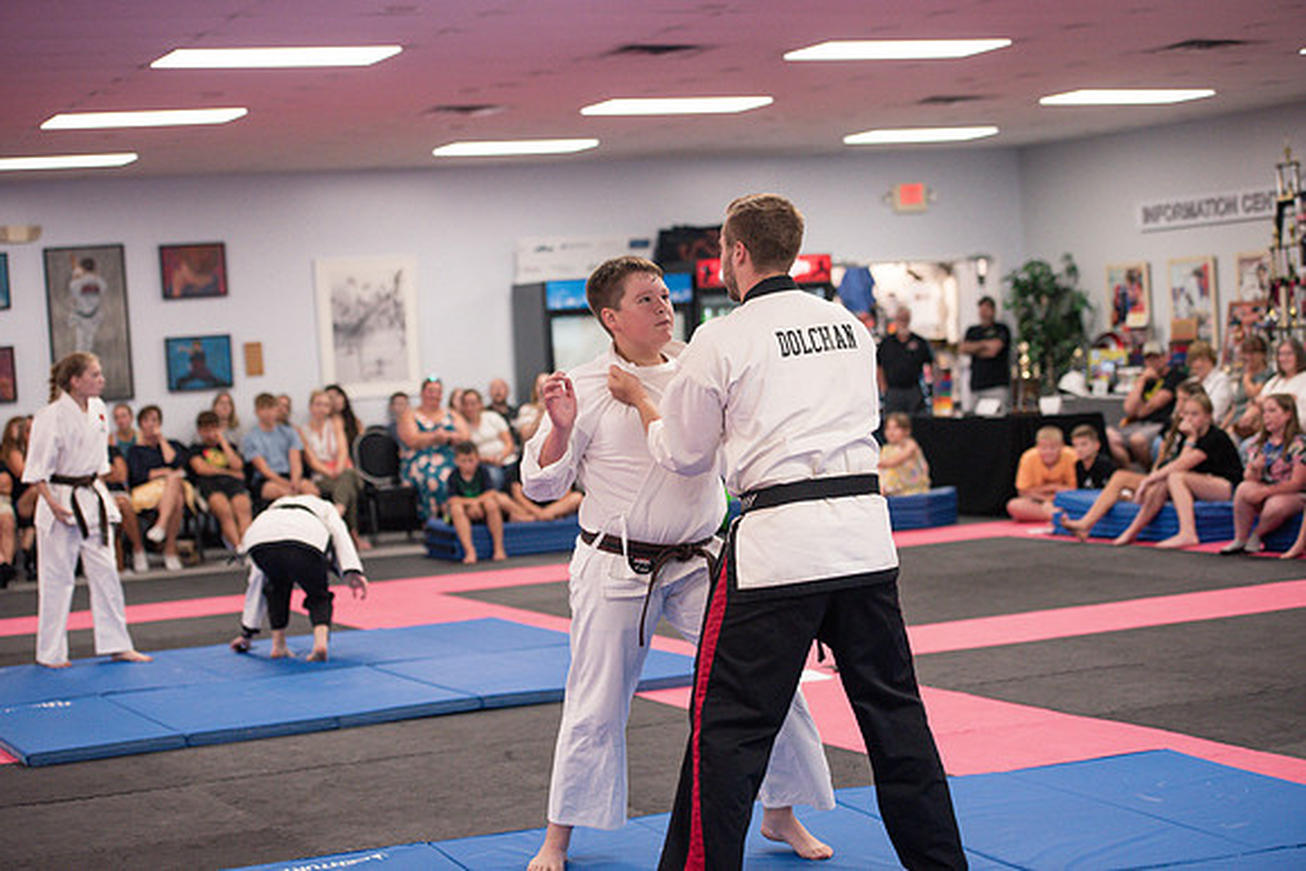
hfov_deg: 28.8
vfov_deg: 19.5
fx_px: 2540
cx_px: 653
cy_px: 436
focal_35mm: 70
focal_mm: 70
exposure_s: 1/400
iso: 1600
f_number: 2.8
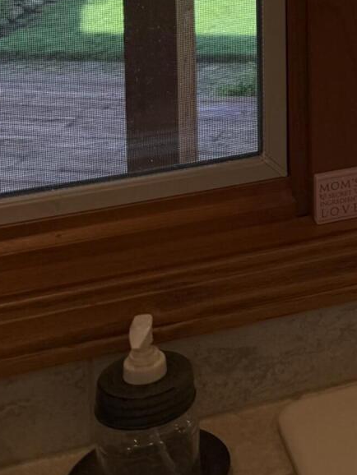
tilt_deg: -4.2
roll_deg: -0.8
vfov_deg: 21.0
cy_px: -172
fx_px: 1140
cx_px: 514
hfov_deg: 16.4
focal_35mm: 83
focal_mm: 6.76
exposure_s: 1/715
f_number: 1.78
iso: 80
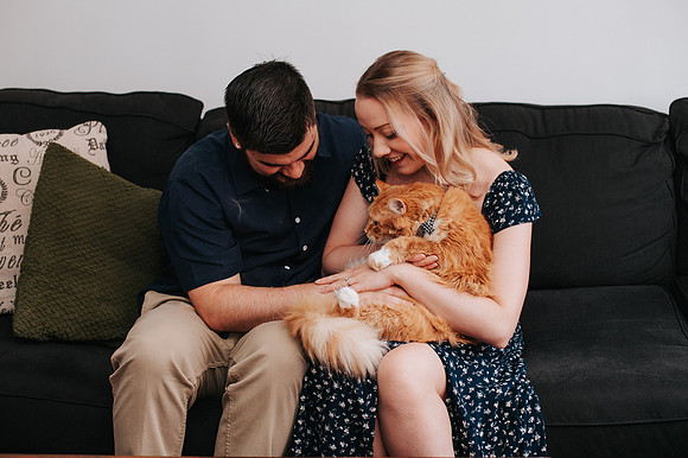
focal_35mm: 54
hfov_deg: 36.7
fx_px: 1038
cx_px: 323
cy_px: 215
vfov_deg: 24.9
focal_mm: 50
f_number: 3.2
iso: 1000
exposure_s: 1/200
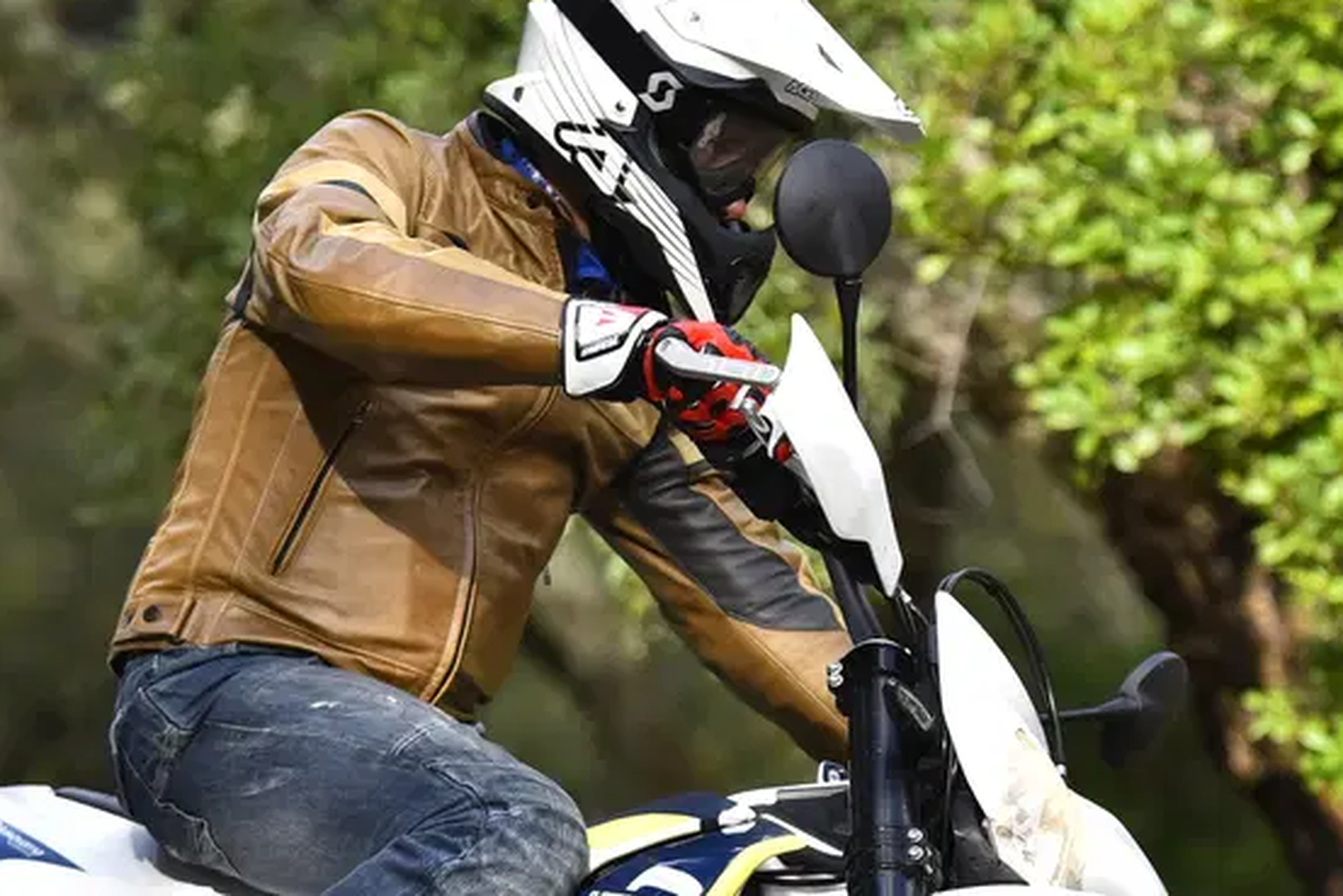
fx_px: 11343
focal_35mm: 304
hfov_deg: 6.8
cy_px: 858
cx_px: 619
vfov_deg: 4.5
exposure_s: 1/4000
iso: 1000
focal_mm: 140
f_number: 3.5
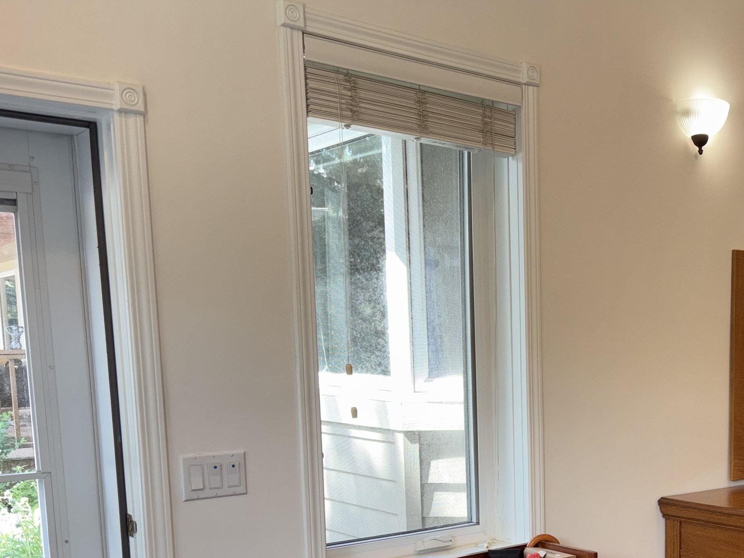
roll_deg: +0.3
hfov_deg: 40.9
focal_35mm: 44
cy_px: 465
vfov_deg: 31.8
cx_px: 612
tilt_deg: -6.8
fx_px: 946
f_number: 1.6
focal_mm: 5.96
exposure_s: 1/120
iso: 100
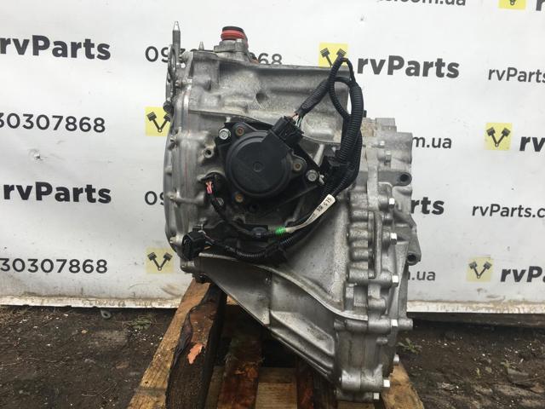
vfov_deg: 48.2
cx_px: 272
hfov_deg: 61.7
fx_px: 457
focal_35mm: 29
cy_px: 204
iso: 25
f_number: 2.2
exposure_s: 1/140
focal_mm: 4.15
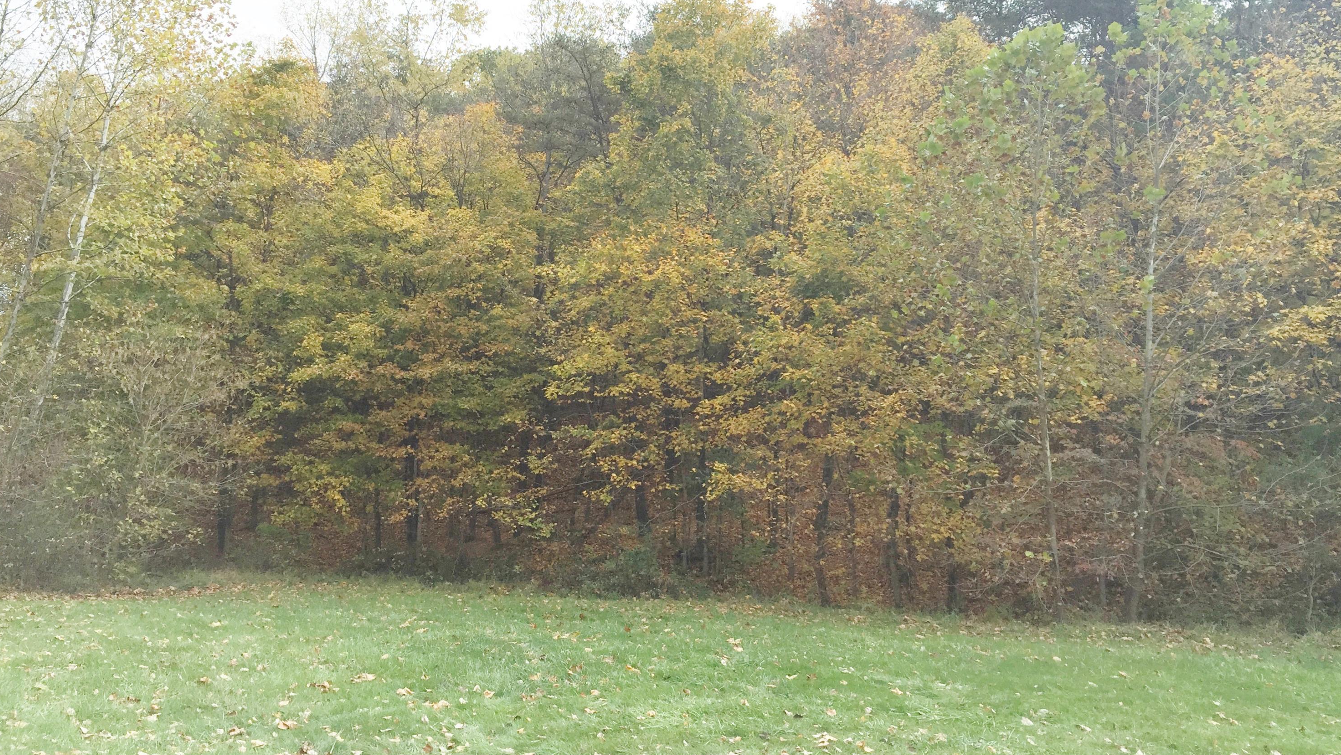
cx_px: 675
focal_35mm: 32
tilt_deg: +12.4
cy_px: 328
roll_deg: -2.3
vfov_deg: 36.6
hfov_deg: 61.0
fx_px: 1138
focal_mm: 4.15
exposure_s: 1/1236
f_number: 2.2
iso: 32
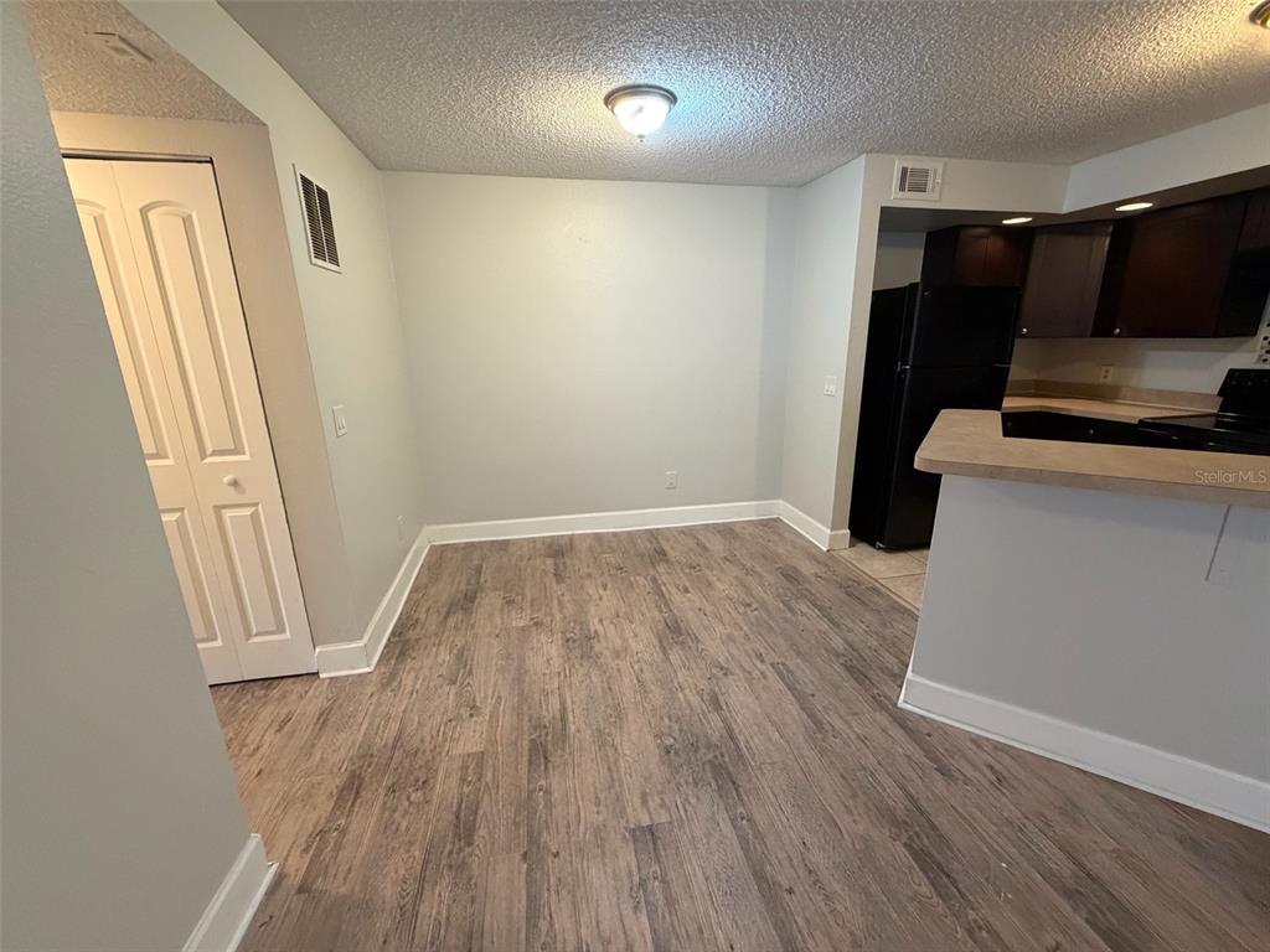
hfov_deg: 102.1
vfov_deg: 85.7
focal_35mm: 14
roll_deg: +0.8
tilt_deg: -16.6
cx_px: 635
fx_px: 514
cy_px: 476
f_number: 2.2
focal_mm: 2.22
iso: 500
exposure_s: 1/60
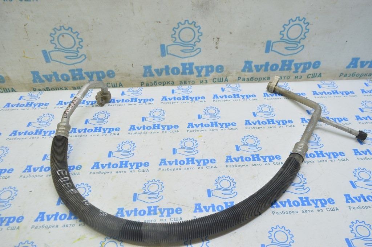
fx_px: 279
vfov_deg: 47.9
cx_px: 186
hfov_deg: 67.4
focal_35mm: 27
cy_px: 124
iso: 400
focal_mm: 18
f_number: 5.6
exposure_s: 1/20
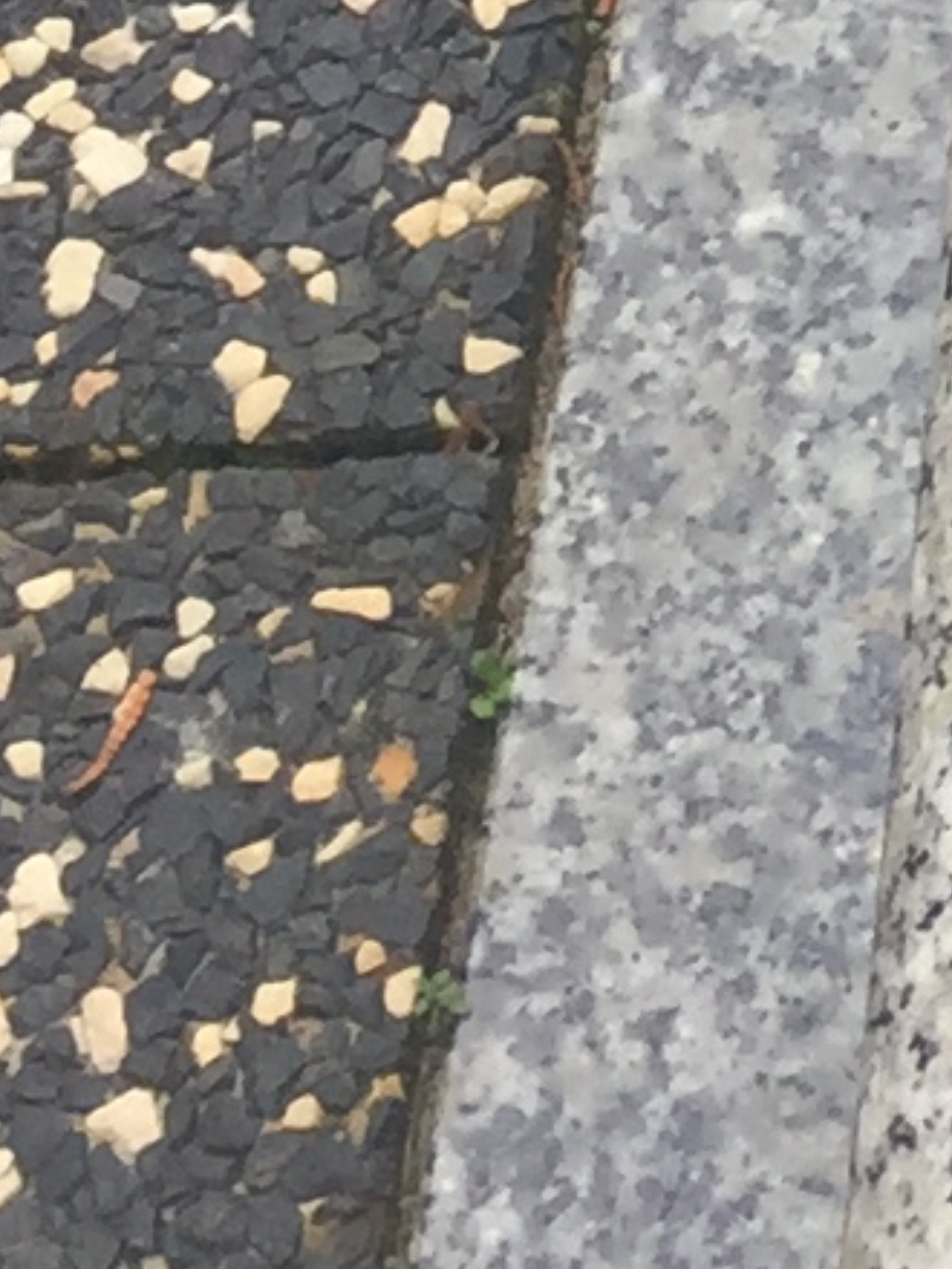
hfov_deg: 6.4
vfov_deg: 8.6
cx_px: 2732
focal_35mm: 215
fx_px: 7884
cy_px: -1468
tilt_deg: -47.9
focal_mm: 4.15
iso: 32
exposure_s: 1/304
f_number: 2.2
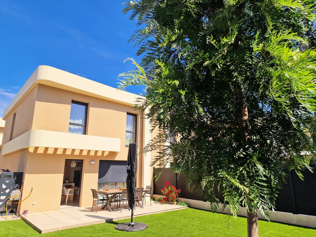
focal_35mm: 23
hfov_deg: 73.9
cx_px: 158
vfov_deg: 58.9
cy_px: 118
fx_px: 210
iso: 50
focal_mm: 6.4
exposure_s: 1/1250
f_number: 1.8
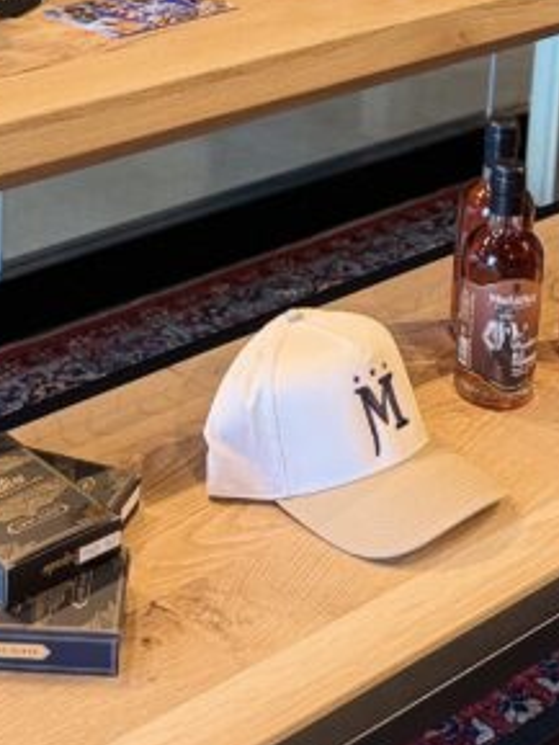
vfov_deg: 21.8
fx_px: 1829
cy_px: -80
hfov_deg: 17.4
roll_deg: -2.3
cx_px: 209
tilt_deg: -13.3
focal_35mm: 85
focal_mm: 6.76
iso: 125
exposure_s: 1/60
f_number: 1.78
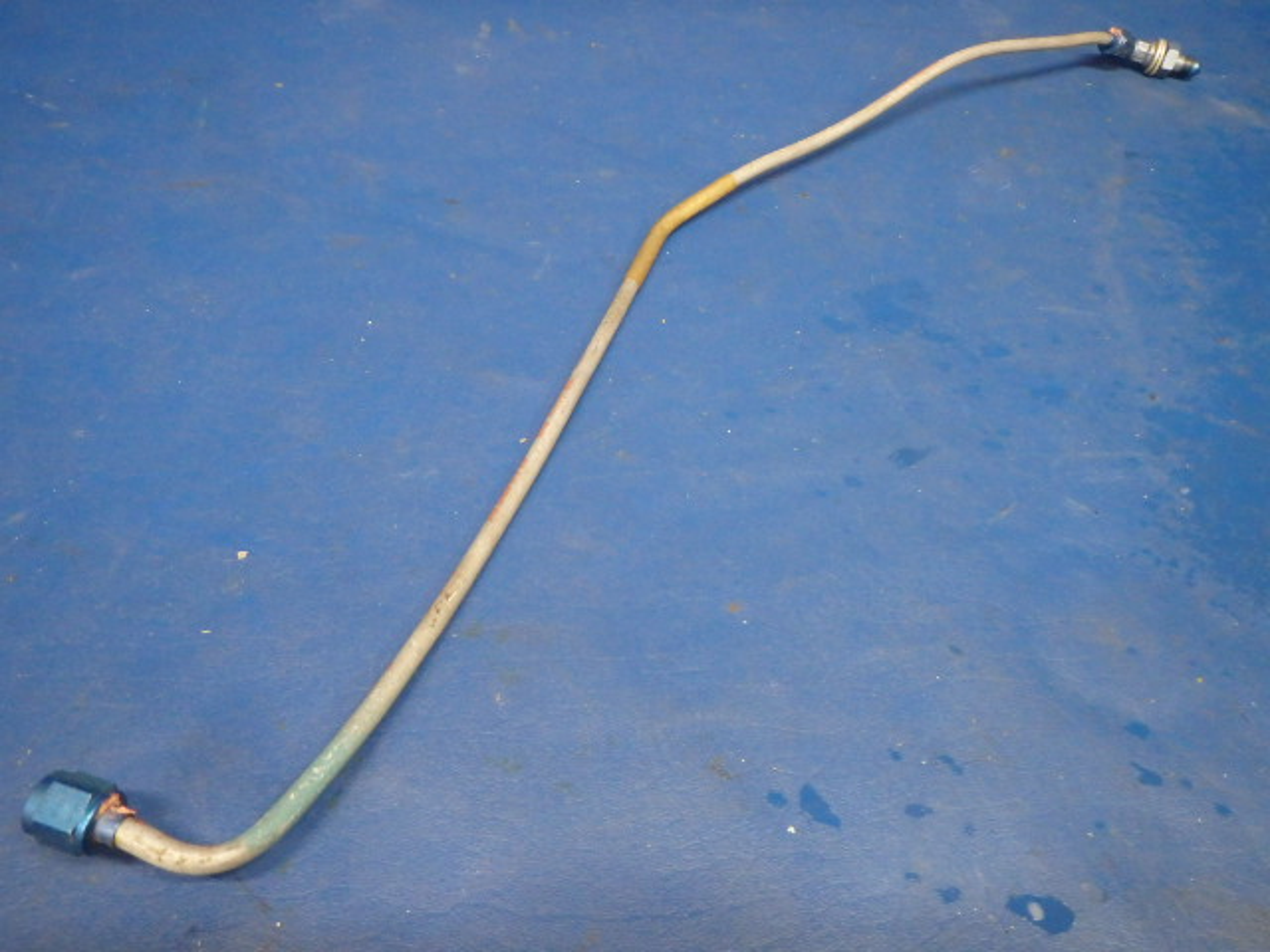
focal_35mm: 28
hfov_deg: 63.4
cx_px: 635
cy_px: 476
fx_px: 1027
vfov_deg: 49.7
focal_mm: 5
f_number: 3.9
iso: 1000
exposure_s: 1/30
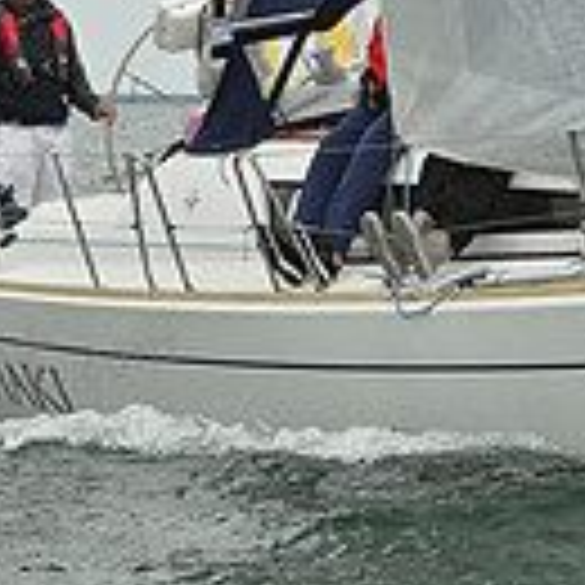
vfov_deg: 6.6
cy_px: 115
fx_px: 5067
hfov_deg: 6.6
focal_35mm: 265
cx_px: 414
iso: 320
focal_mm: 70
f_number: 10
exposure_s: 1/1000
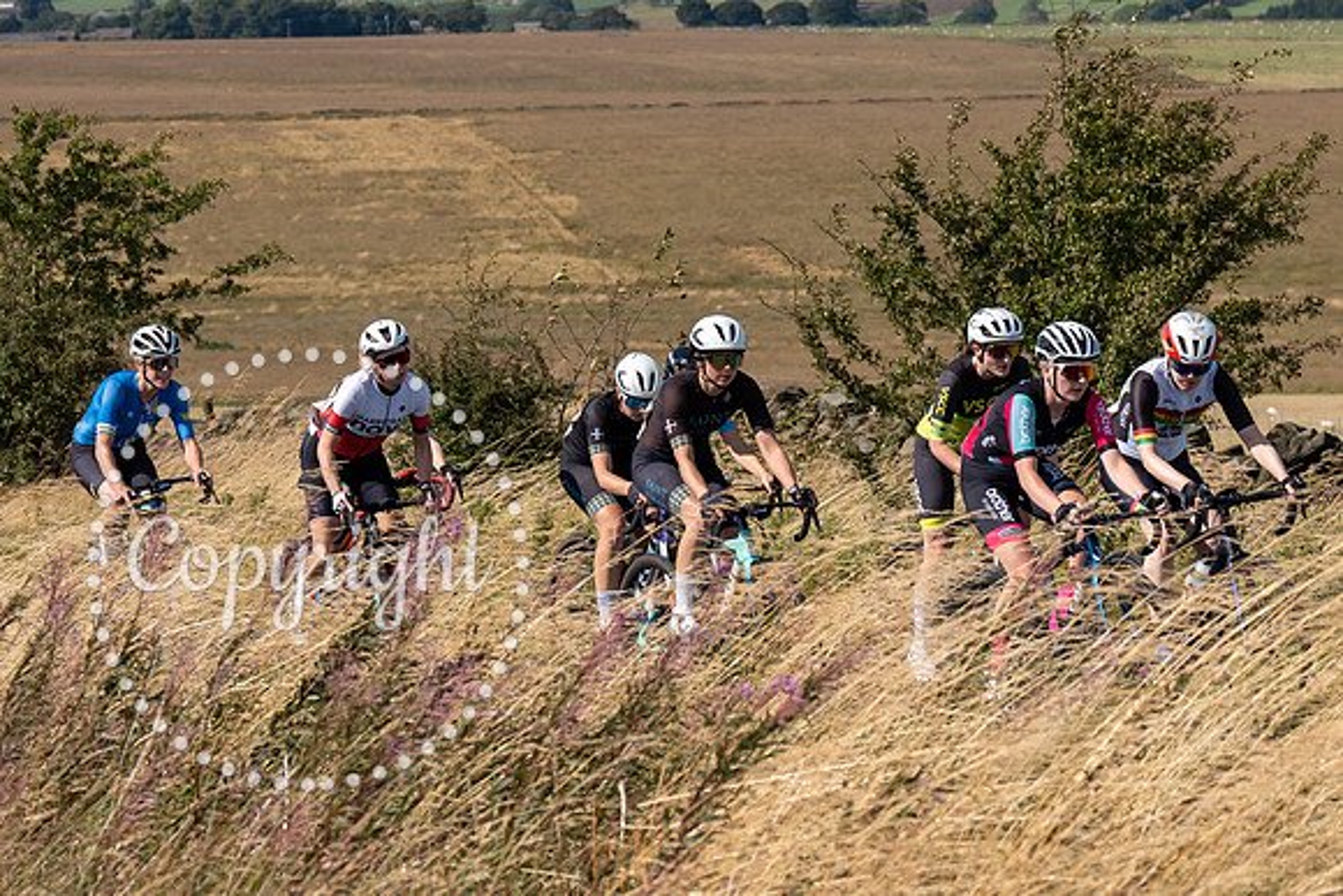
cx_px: 1011
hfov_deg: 12.2
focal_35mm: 168
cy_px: 163
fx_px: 6260
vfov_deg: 8.2
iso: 100
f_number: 5.6
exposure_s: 1/800
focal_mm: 83
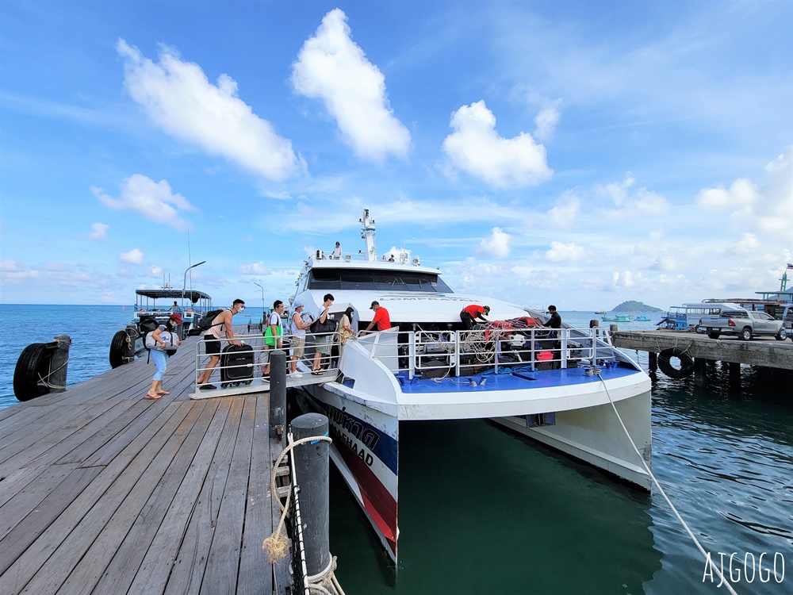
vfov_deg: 89.9
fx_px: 298
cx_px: 396
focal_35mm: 13
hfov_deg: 106.2
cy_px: 298
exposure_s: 1/1384
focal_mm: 2.2
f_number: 2.2
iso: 50
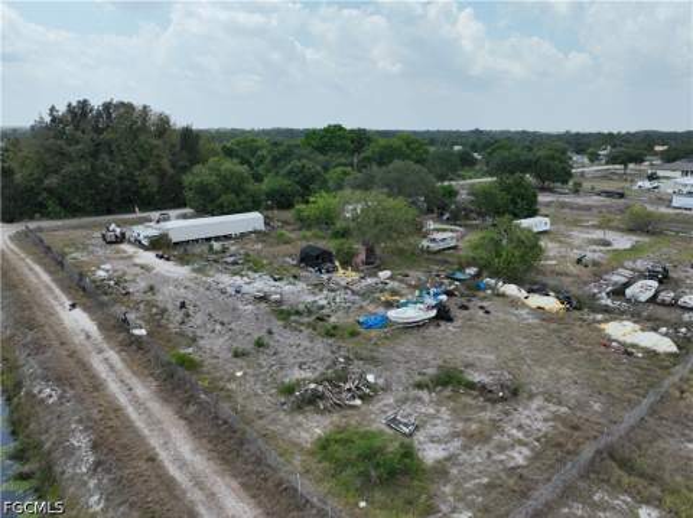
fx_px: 480
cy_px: 259
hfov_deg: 71.7
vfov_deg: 56.7
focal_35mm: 24
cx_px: 346
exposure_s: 1/2000
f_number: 2.8
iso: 100
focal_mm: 12.29
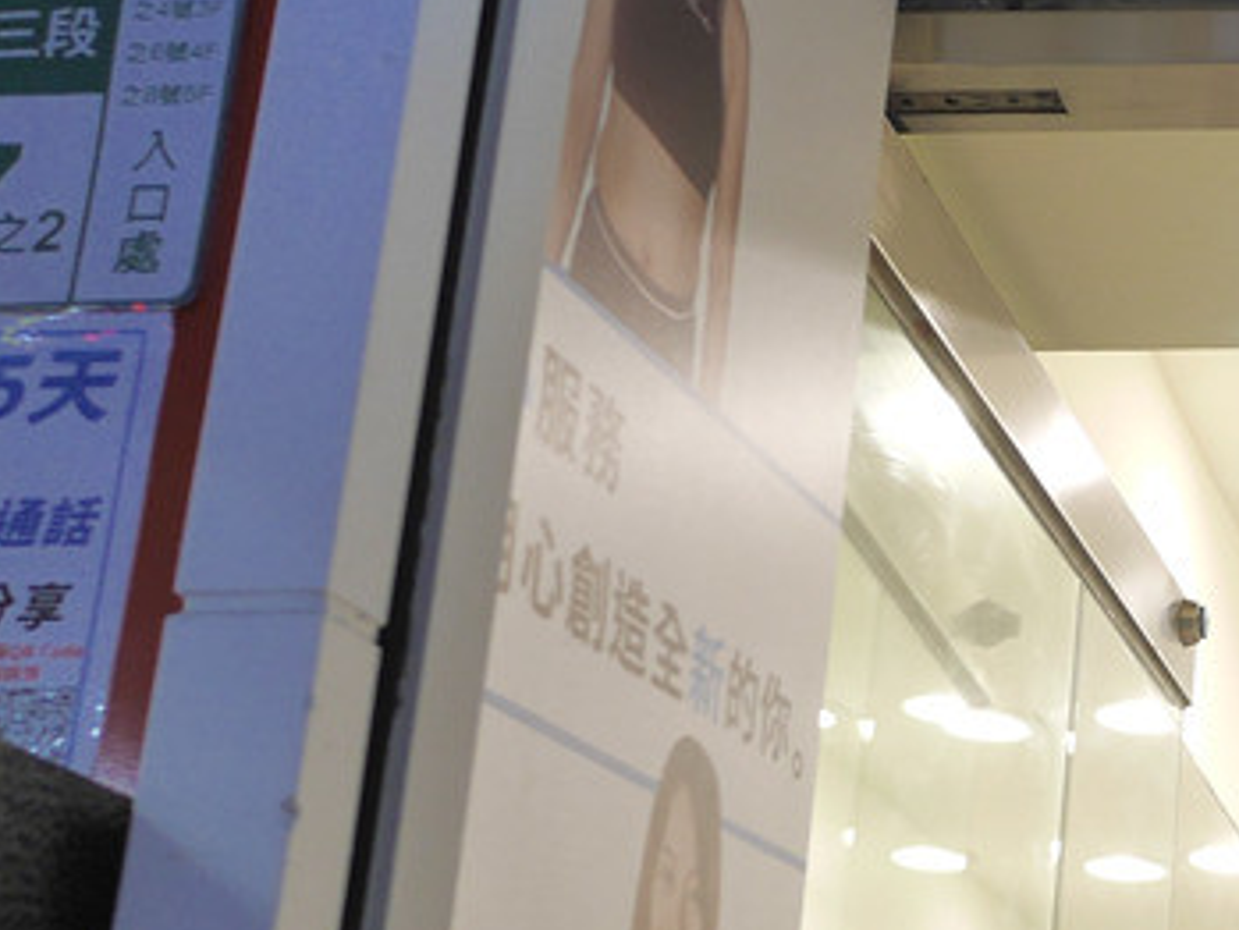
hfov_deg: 20.9
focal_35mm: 86
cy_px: 611
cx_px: 1573
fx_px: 3079
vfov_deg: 17.1
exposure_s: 1/60
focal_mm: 15
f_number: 2.2
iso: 320
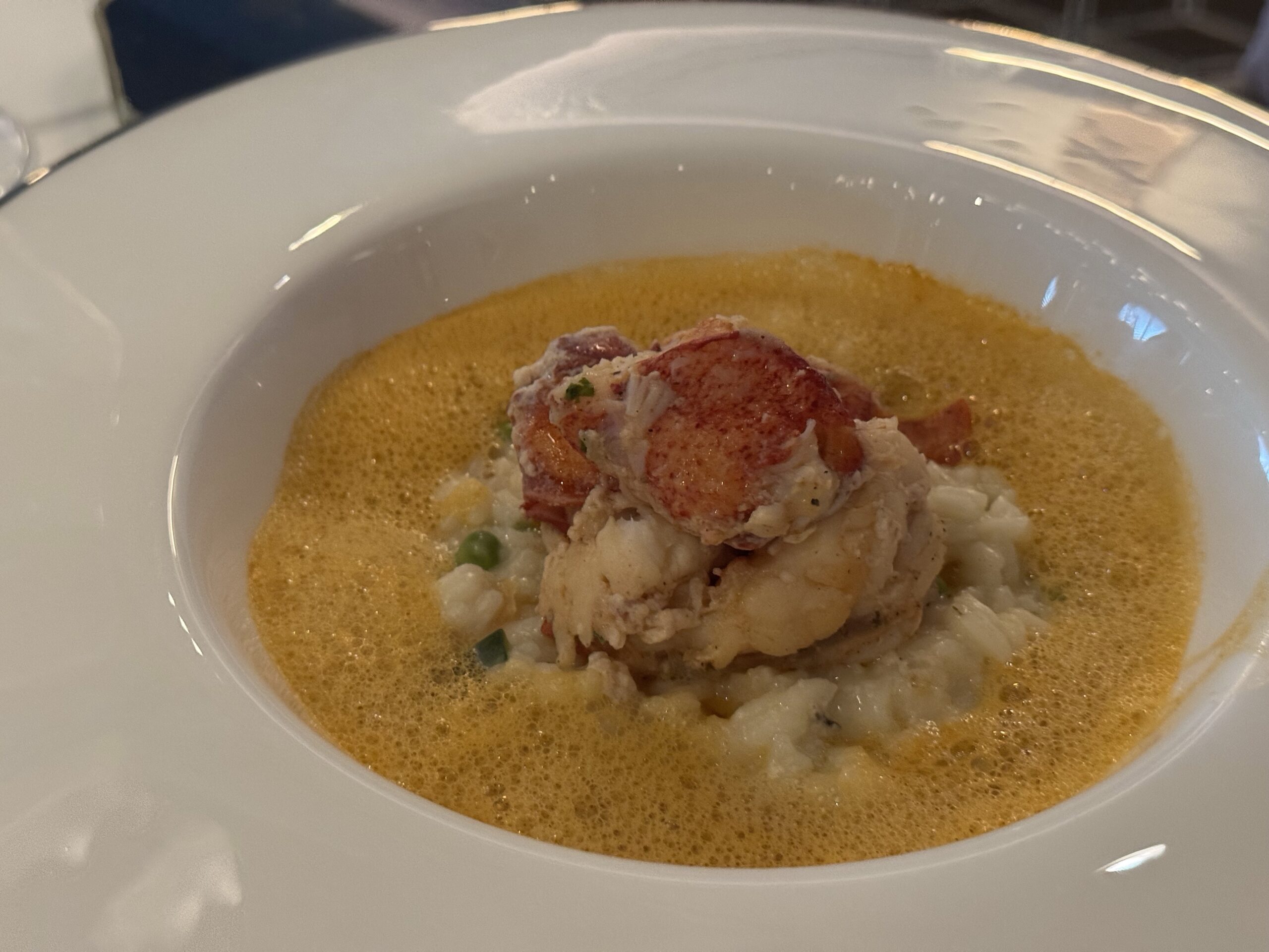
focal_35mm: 48
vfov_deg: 30.3
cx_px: 634
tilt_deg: -39.4
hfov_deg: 39.7
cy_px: 476
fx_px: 1760
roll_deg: +1.0
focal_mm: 6.76
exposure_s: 1/40
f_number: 1.78
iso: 500
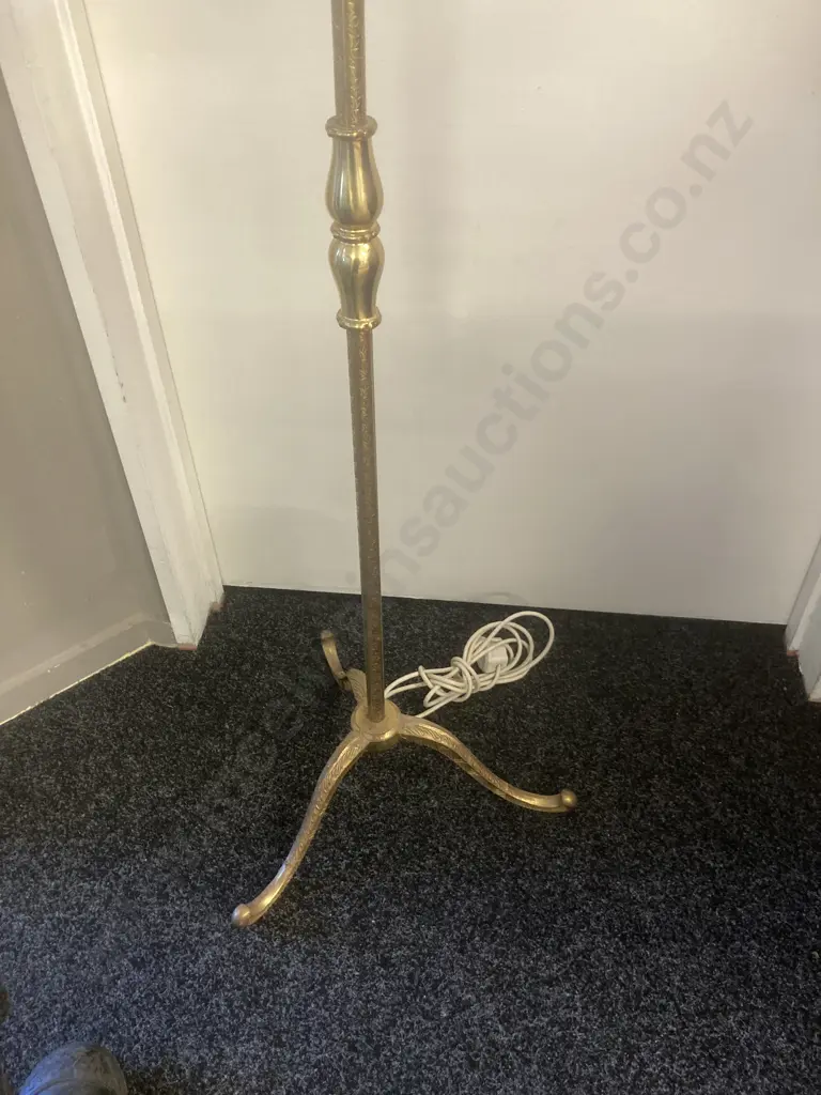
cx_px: 410
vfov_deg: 63.4
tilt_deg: -41.7
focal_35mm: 28
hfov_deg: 49.7
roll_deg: +2.4
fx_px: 885
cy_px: 548
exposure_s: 1/50
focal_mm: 3.99
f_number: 1.8
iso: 250
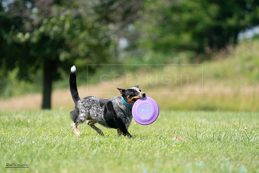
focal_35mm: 422
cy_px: 86
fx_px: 3037
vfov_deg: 3.3
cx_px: 130
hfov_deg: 4.9
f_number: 6.3
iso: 1600
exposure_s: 1/4000
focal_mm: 422
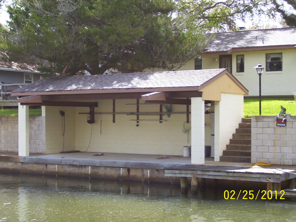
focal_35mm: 66
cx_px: 148
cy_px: 111
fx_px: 564
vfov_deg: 22.3
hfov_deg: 29.4
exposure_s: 1/350
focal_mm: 10.8
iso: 80
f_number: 3.6
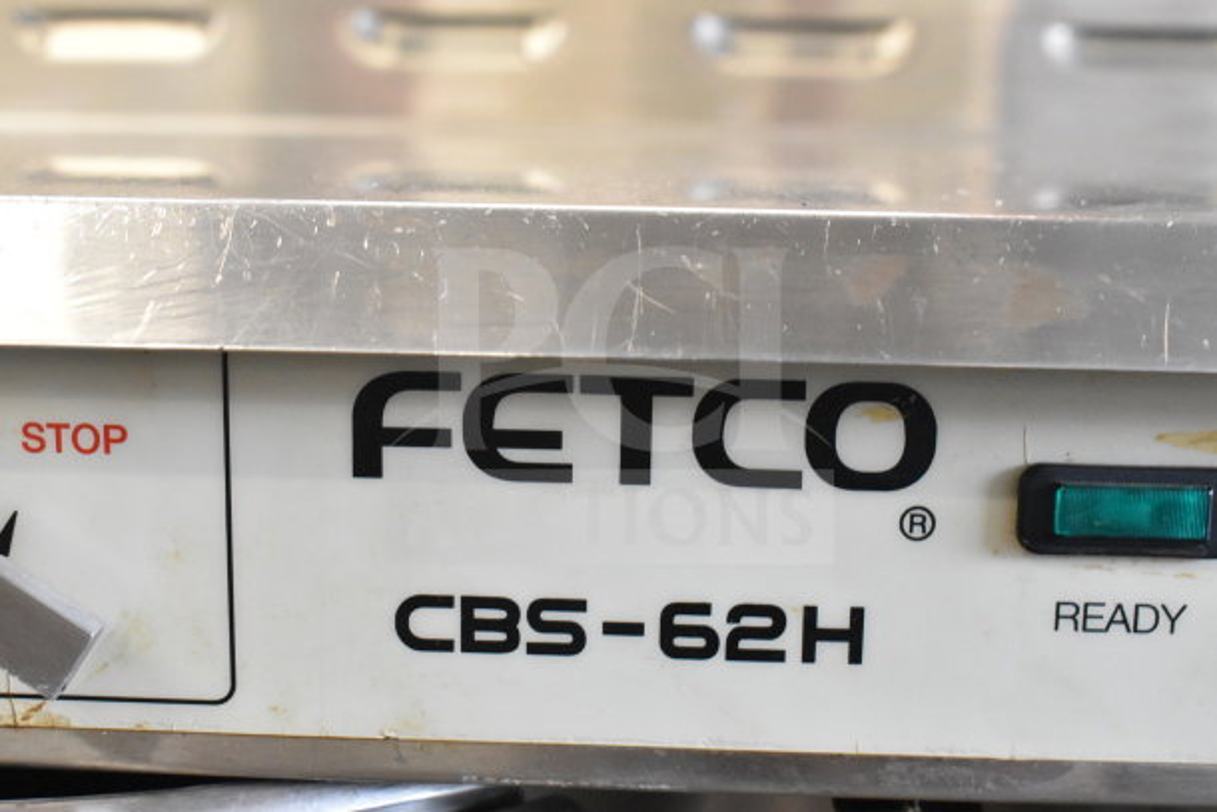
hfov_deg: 38.9
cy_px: 406
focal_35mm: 51
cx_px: 608
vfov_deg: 26.5
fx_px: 1724
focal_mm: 34
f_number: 5.6
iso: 6400
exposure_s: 1/125
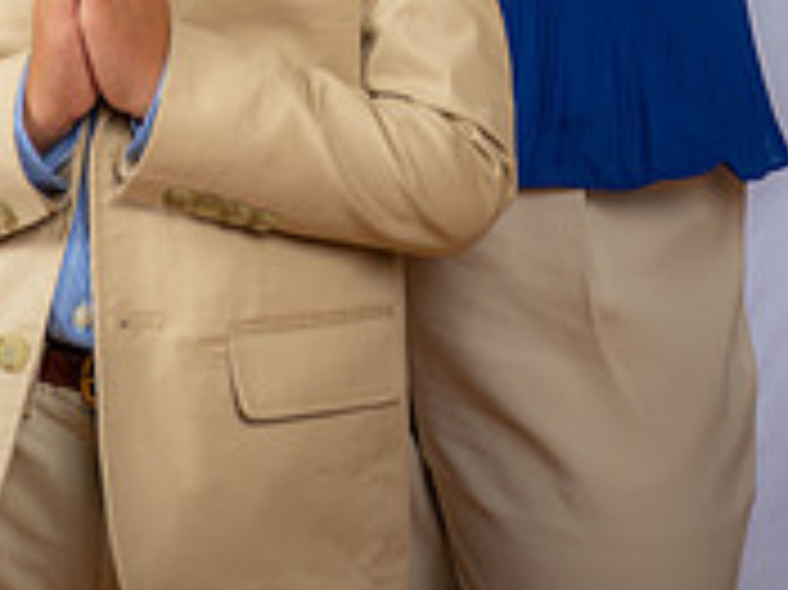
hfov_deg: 12.1
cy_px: -374
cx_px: 367
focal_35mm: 163
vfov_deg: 8.8
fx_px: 3708
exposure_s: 1/160
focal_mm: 66
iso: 250
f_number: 6.3
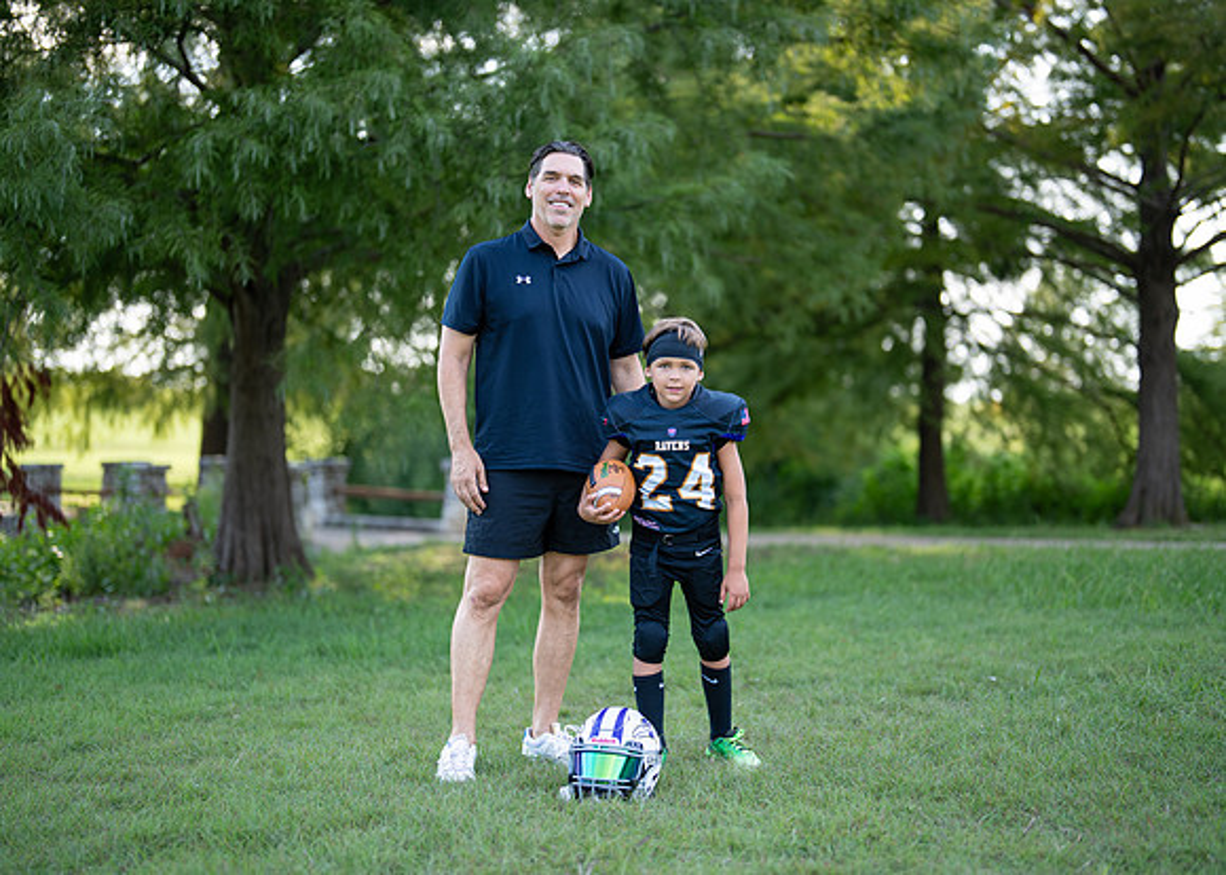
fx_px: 1824
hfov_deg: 37.2
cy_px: 438
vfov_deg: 27.0
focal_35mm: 52
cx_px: 626
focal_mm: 50
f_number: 1.2
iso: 100
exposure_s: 1/800
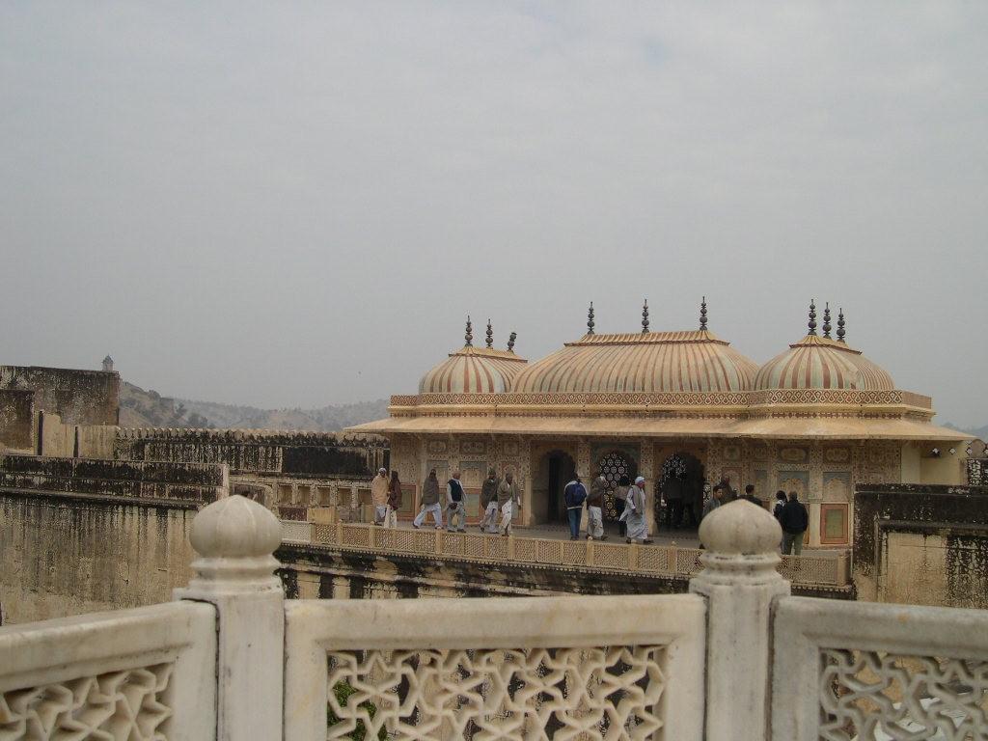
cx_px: 494
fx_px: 1085
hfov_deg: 49.0
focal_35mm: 38
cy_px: 370
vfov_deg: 37.7
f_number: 7.6
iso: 100
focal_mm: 8
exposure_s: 1/255
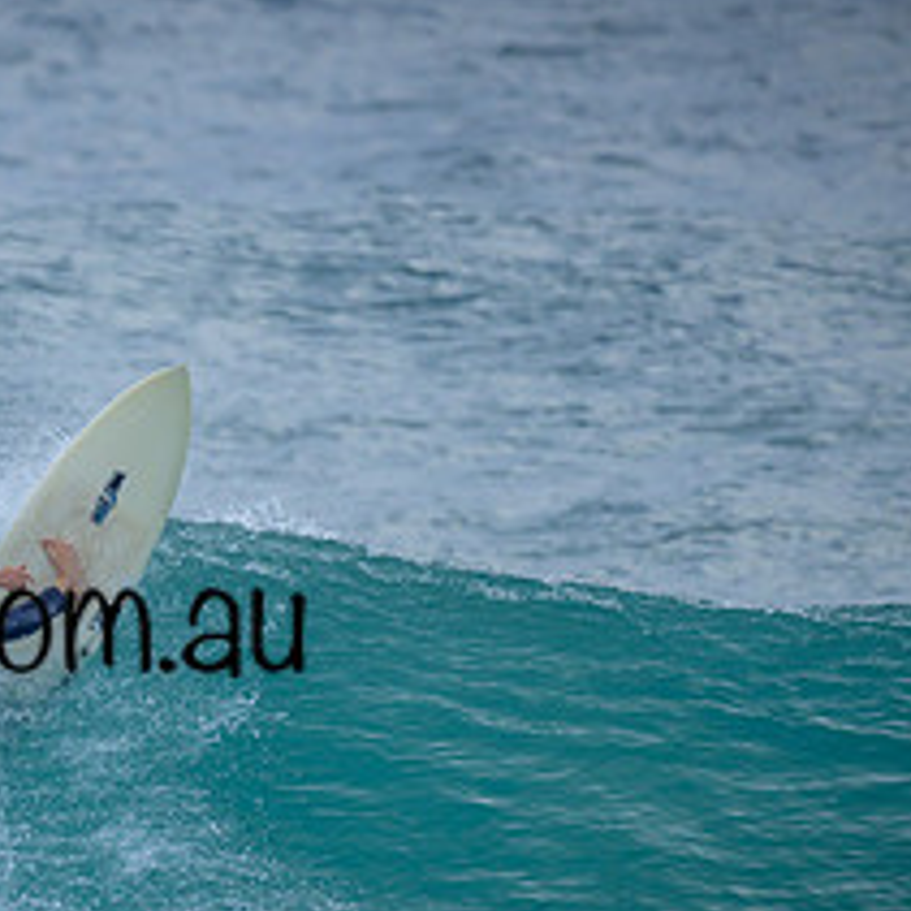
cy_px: 555
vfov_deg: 0.9
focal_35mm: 1911
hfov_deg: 0.9
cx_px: -125
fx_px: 56899
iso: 900
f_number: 6.3
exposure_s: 1/2000
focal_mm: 800
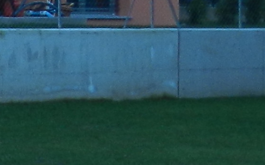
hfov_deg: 6.5
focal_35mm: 289
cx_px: -578
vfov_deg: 4.5
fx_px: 2086
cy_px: -156
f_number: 4
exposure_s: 1/200
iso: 160
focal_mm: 6.7
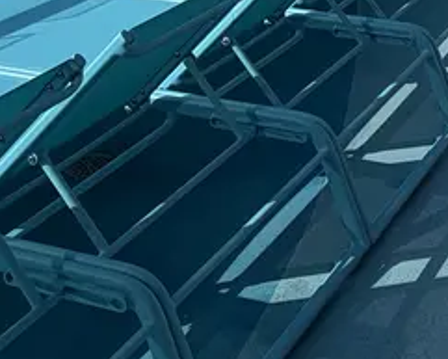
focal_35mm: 68
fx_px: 902
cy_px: -286
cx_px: 548
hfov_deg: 24.9
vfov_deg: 18.0
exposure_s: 1/1464
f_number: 2.2
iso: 20
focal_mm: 2.22
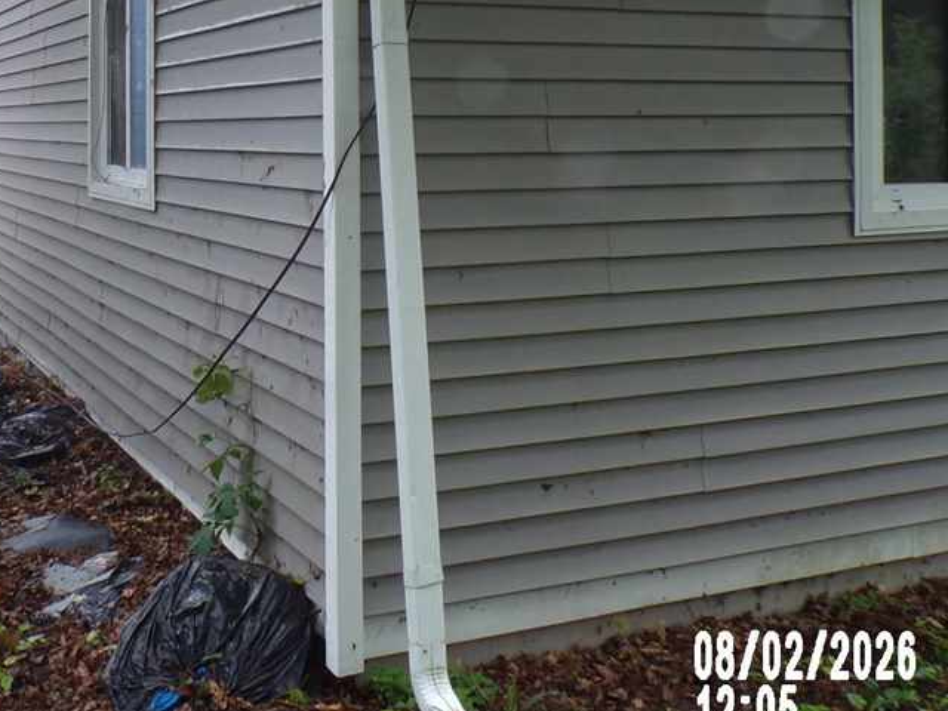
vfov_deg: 29.5
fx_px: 1315
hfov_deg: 39.0
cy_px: 129
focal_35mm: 48
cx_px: 286
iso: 100
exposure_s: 1/80
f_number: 4.4
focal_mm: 4.3
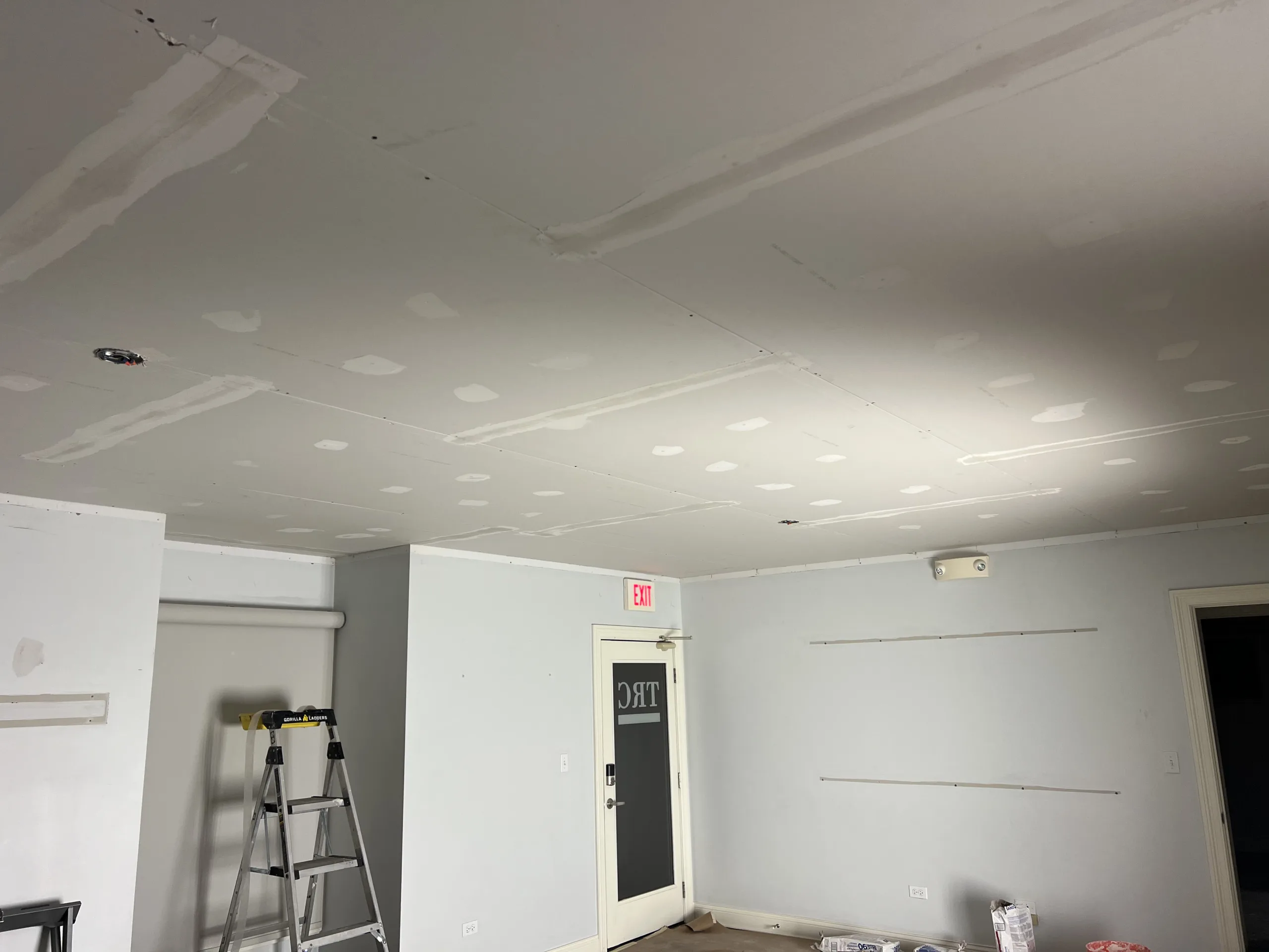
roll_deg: +1.8
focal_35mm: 26
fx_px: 953
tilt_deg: +12.1
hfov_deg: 67.3
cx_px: 634
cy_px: 476
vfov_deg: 53.1
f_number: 1.5
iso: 80
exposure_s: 1/60
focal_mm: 5.7
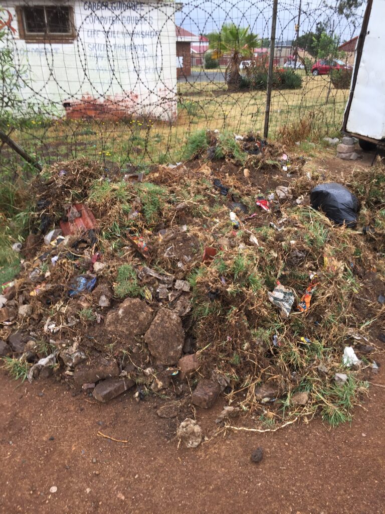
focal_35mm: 29
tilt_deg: -25.0
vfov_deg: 61.7
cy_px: 257
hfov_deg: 48.2
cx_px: 192
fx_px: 430
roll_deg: +0.1
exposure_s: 1/100
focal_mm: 4.15
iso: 32
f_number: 2.2
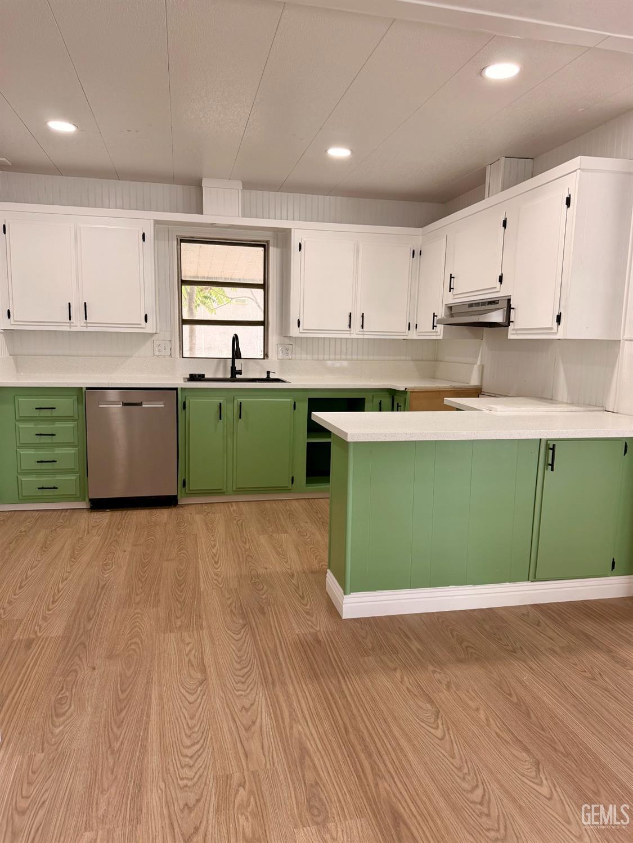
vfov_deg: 71.6
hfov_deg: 56.8
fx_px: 585
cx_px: 316
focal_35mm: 24
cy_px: 422
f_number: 1.78
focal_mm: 6.76
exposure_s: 1/121
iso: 160
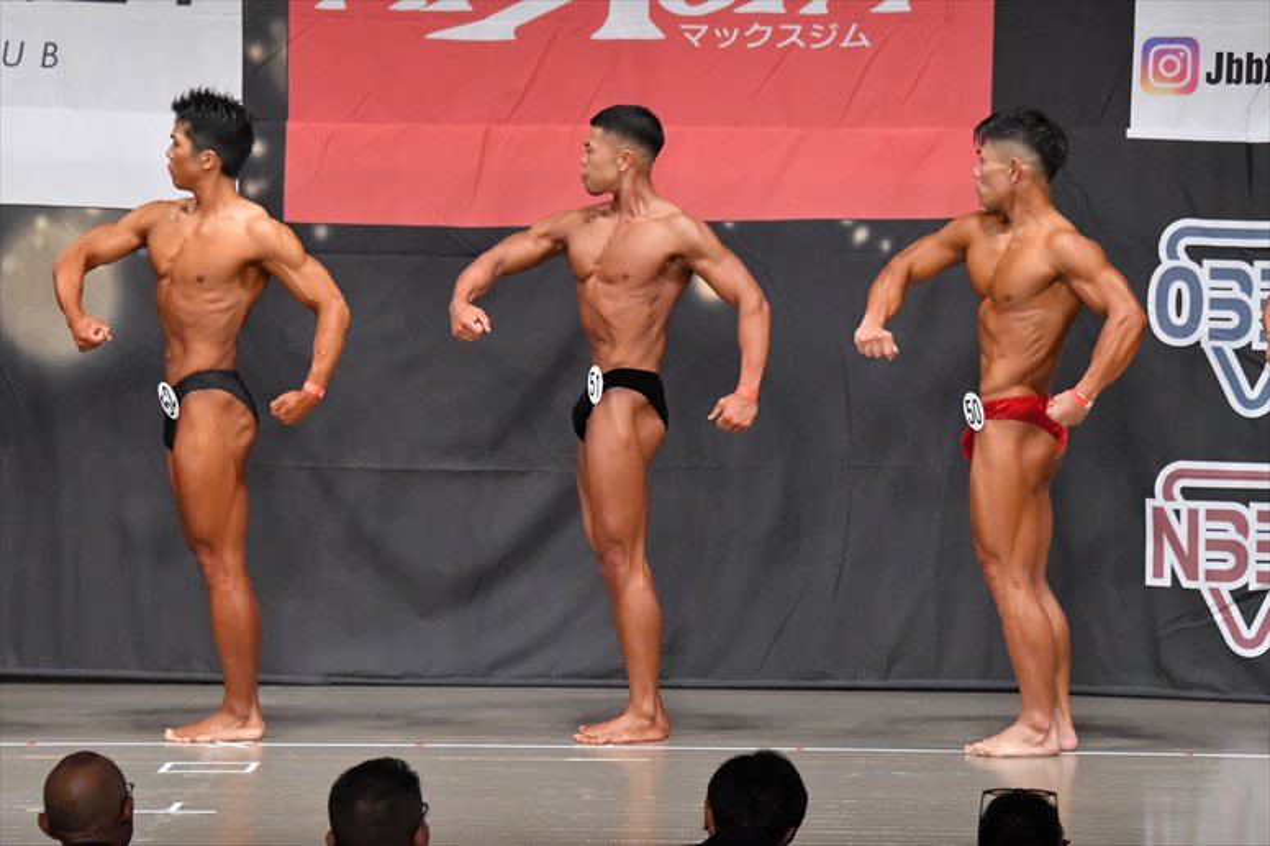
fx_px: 7123
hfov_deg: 10.2
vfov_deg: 6.8
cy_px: 423
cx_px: 635
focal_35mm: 202
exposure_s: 1/400
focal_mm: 135
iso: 6400
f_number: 5.6
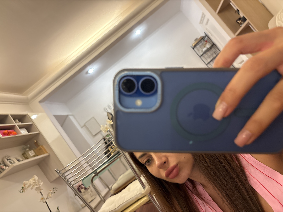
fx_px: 213
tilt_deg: -12.9
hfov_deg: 67.3
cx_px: 142
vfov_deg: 53.1
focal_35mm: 26
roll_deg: +38.7
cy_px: 106
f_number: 1.6
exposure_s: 1/50
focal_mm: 5.96
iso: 250
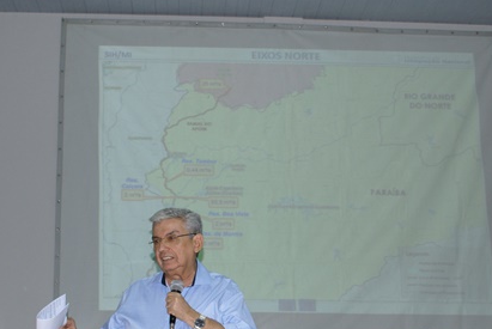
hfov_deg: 28.8
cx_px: 256
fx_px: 958
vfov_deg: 19.3
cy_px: 254
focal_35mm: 70
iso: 400
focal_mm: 30
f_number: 5
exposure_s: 1/60
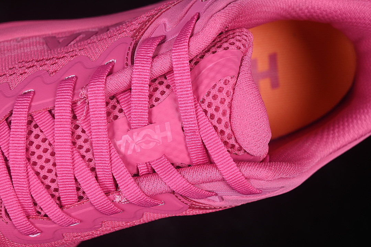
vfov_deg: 18.2
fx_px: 773
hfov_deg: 27.0
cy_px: 124
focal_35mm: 75
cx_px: 186
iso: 160
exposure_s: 1/80
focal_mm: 50
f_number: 7.1
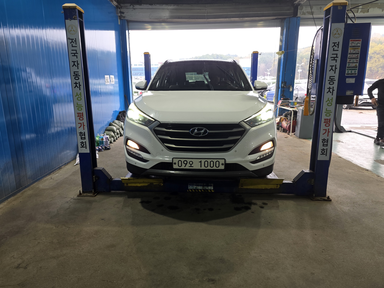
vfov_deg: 58.9
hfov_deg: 73.9
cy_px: 144
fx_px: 255
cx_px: 192
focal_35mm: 23
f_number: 1.7
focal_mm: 6.3
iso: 64
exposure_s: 1/120
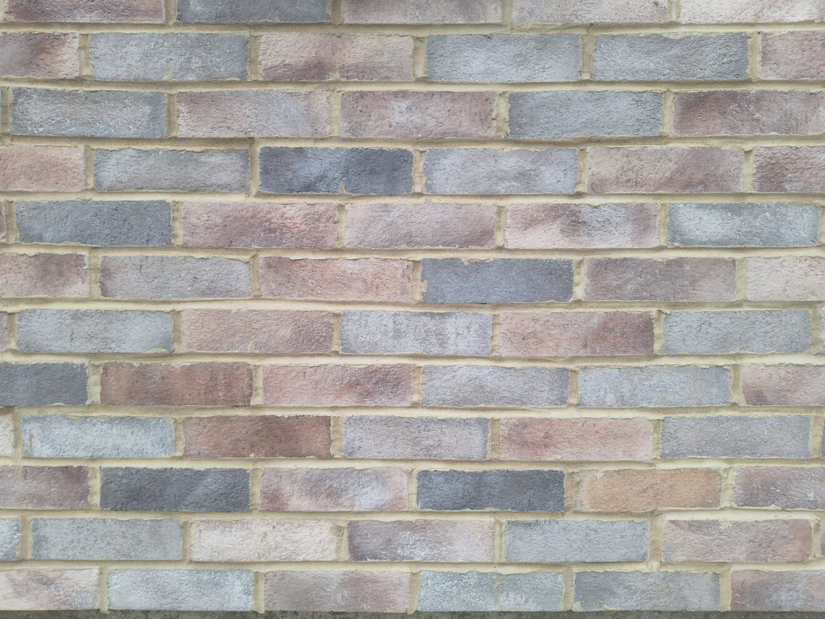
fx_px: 548
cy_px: 310
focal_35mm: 23
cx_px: 412
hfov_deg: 73.9
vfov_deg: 58.9
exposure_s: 1/50
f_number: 1.8
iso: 50
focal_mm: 5.5
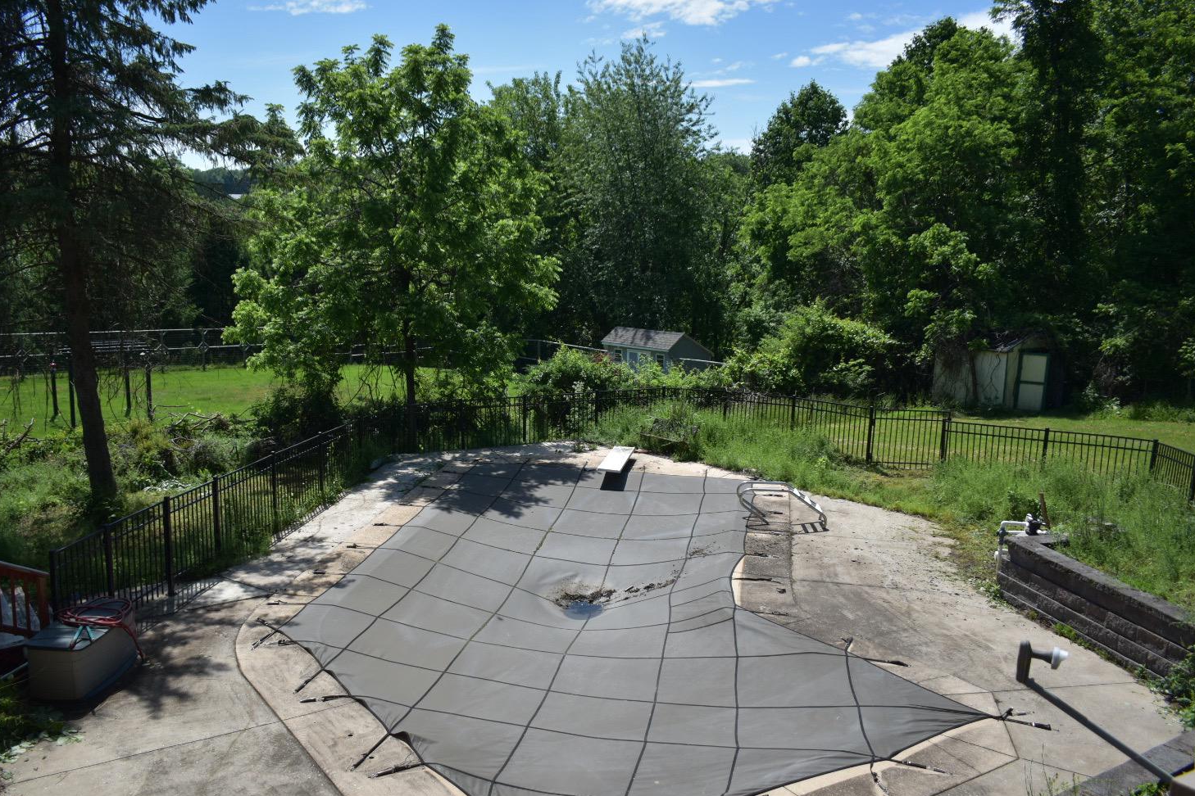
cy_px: 428
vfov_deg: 43.6
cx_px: 543
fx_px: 996
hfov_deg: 61.8
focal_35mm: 30
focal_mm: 18
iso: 100
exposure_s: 1/1000
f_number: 3.5
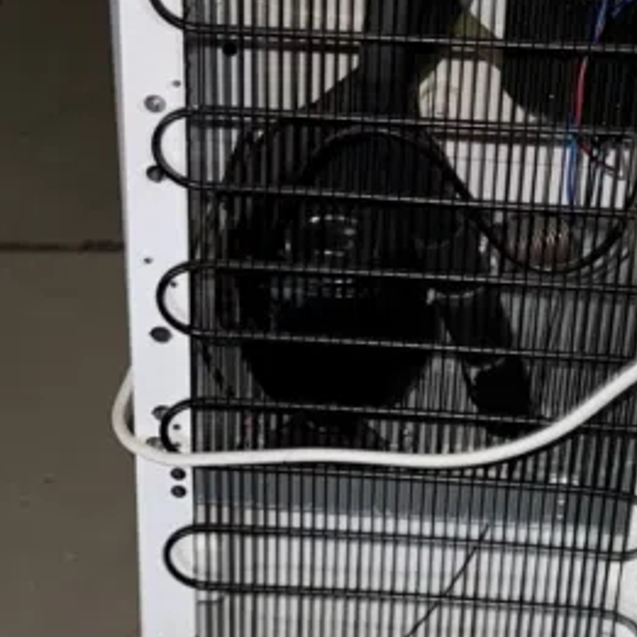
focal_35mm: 52
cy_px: 122
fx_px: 1083
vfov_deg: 31.9
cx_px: 390
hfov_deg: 32.7
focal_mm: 6.76
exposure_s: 1/4
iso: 64
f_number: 1.78
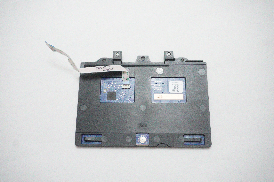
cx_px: 137
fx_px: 285
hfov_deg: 51.3
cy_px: 91
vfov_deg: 35.4
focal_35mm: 38
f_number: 5.6
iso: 20000
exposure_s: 1/200
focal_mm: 25
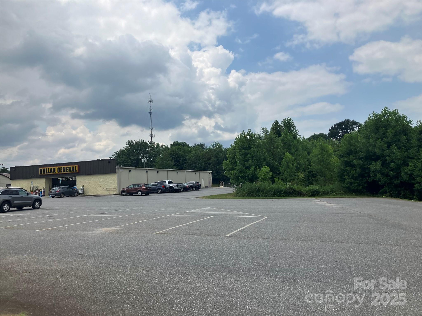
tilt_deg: +5.2
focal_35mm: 28
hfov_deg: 63.4
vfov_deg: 49.7
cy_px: 158
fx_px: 341
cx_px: 211
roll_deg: +1.9
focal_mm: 3.99
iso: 32
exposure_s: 1/3745
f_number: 1.8
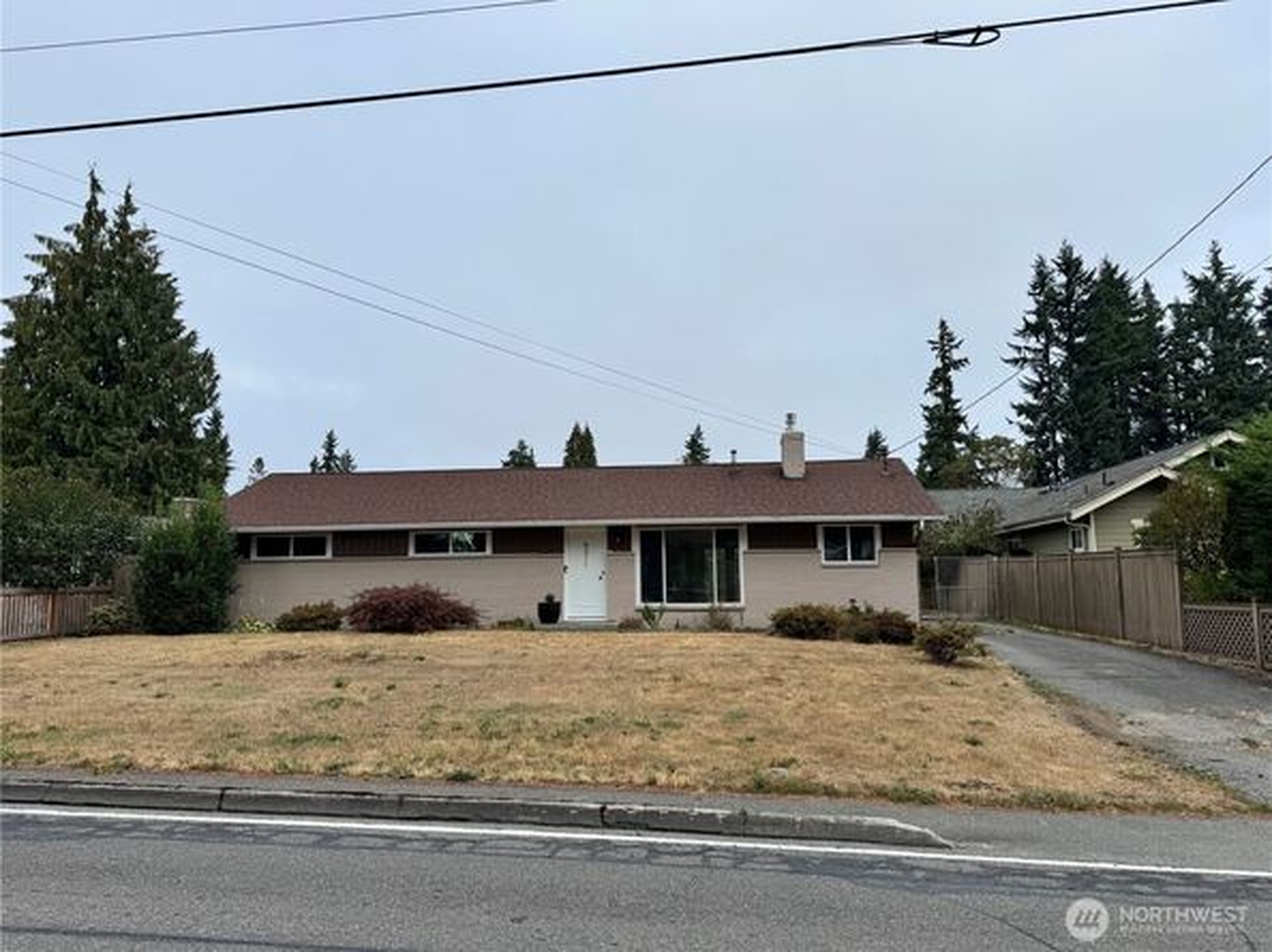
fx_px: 882
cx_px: 636
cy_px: 476
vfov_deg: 56.8
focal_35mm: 24
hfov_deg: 71.6
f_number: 1.78
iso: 80
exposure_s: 1/3597
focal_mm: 6.76
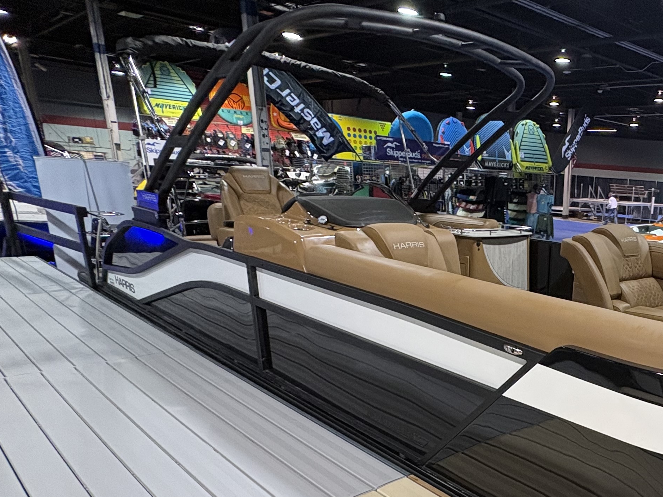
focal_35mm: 30
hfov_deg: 54.1
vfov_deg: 45.1
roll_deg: -3.4
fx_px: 575
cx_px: 568
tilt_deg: -16.8
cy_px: 375
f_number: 2.2
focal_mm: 2.22
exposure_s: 1/60
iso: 250
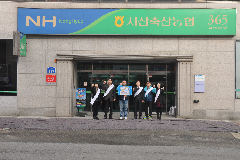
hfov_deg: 49.6
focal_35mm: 39
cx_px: 120
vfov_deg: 34.1
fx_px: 260
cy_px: 80
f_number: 9.5
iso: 200
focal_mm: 26
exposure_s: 1/90
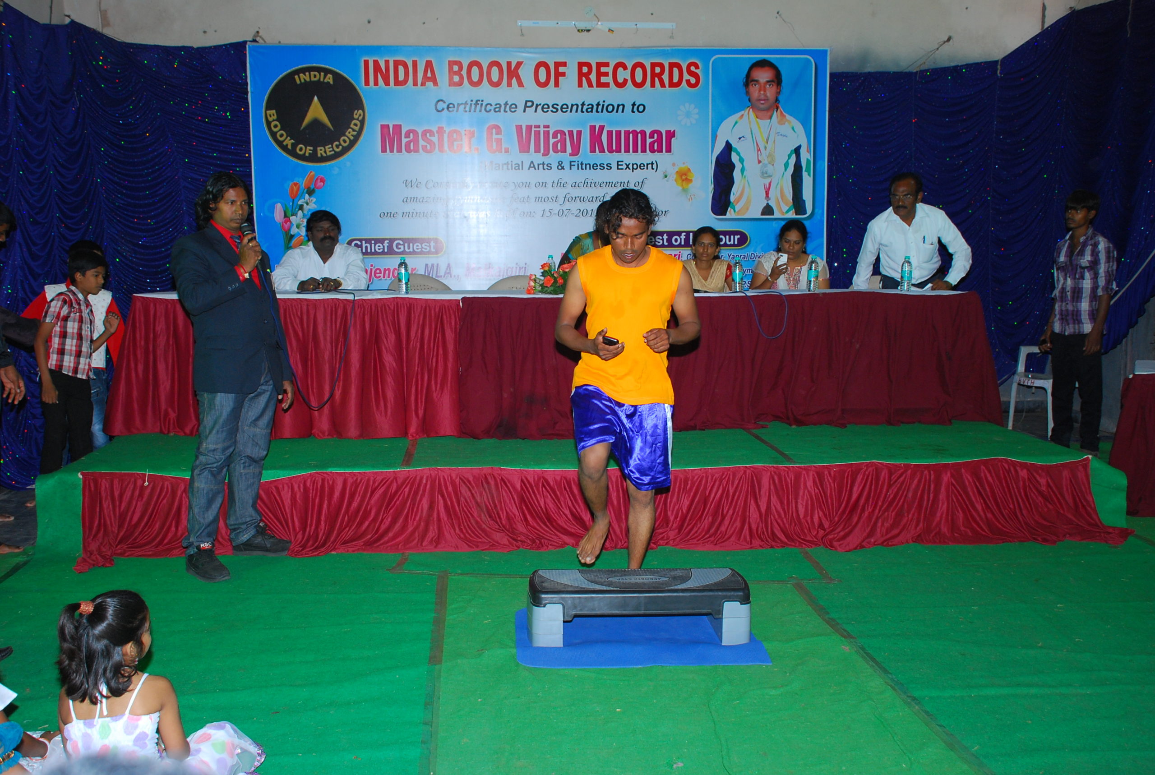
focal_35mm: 33
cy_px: 388
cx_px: 578
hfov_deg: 57.1
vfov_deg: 40.1
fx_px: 1061
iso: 320
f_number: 5
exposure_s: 1/125
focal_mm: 22
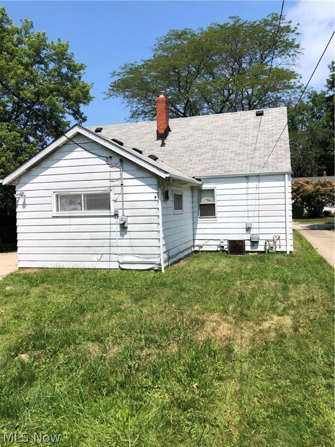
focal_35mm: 28
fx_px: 361
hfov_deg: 49.7
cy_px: 224
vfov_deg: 63.4
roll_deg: -1.0
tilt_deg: -2.7
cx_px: 168
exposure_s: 1/2667
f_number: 1.8
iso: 25
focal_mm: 3.99
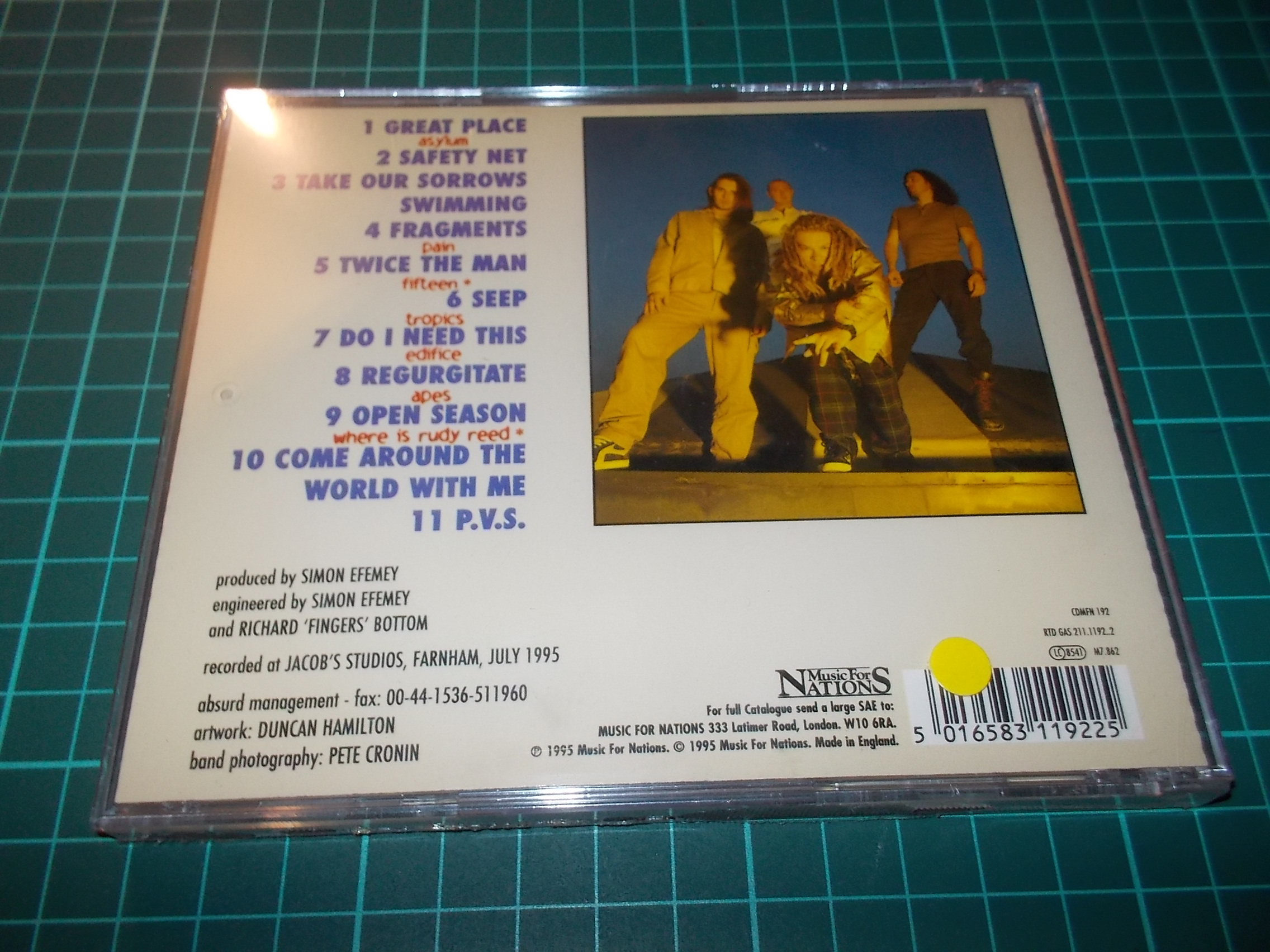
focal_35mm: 29
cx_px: 635
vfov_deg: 48.2
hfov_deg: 61.7
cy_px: 476
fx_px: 1064
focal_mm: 4.1
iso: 200
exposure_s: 1/30
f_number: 3.3
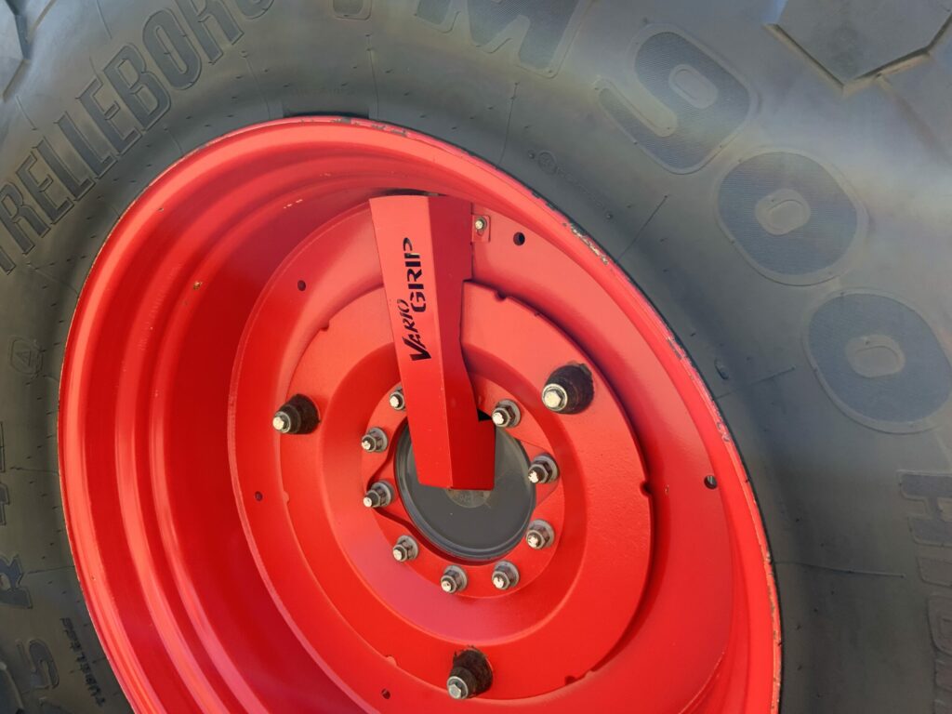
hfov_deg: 61.7
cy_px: 357
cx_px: 476
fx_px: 798
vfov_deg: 48.2
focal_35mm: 29
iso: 25
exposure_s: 1/122
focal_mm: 3
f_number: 1.8
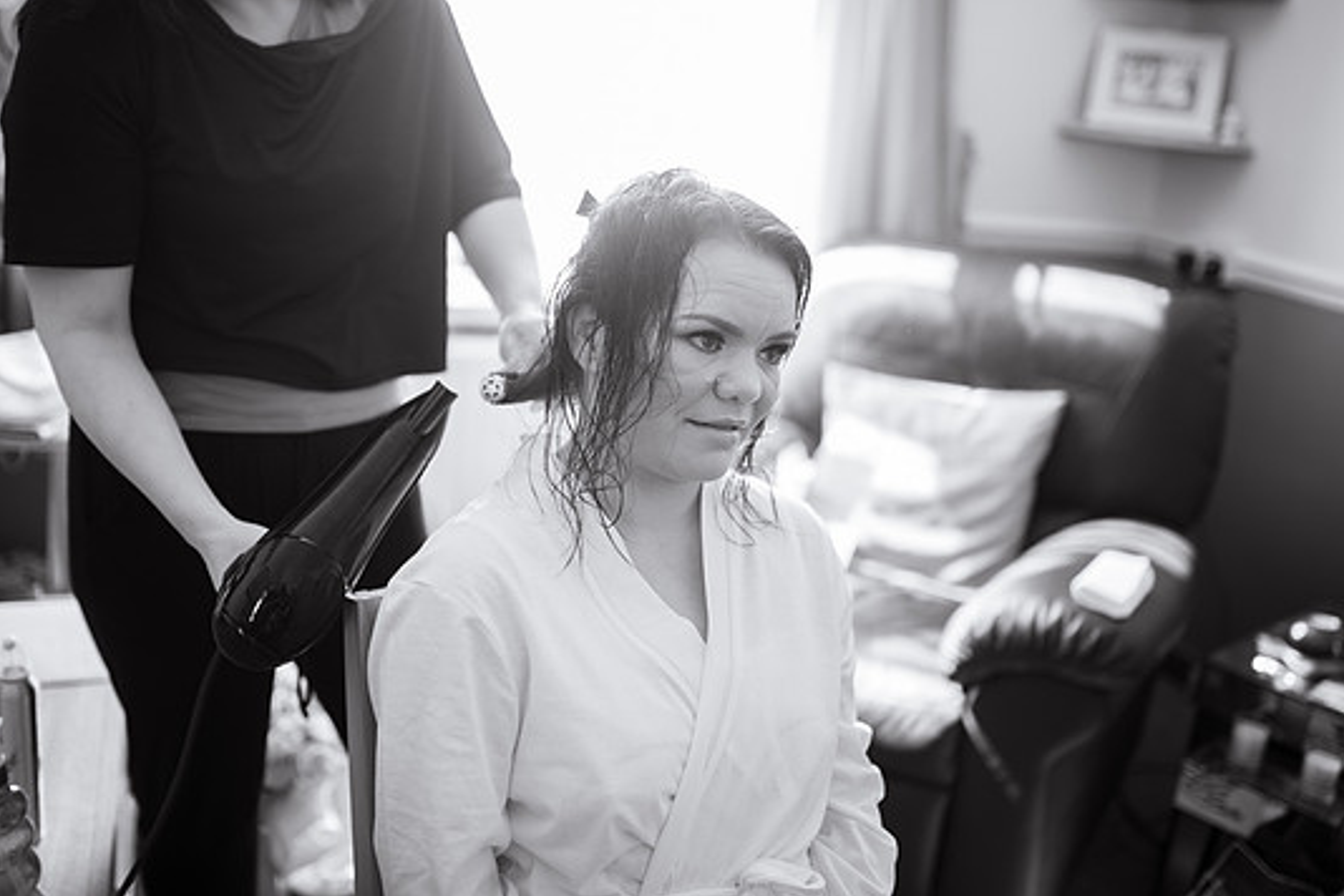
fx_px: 1419
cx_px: 624
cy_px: 418
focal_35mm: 38
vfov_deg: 35.0
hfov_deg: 50.7
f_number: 1.4
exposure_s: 1/100
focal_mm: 35
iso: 200
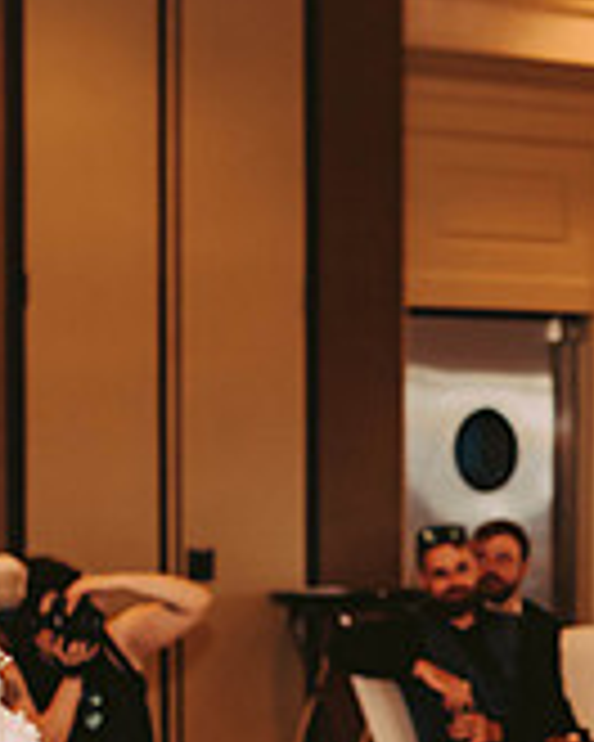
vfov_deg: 11.6
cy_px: 677
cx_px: 806
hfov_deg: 9.2
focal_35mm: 165
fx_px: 3626
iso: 800
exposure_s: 1/125
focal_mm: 50
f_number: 2.5
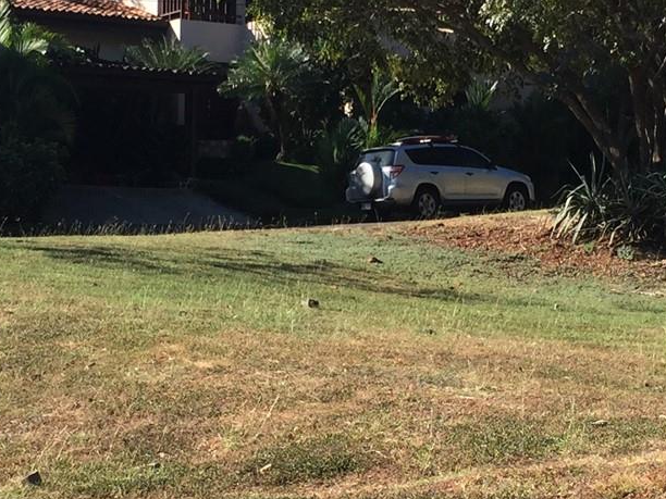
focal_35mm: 97
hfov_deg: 20.2
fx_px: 1866
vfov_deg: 15.2
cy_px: 241
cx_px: 384
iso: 32
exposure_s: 1/1130
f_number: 2.2
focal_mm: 4.15
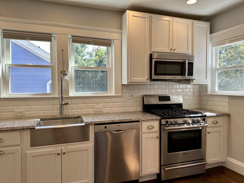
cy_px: 95
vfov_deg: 54.9
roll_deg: -0.8
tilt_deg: -2.9
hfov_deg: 69.4
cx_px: 125
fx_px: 176
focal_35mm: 25
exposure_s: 1/177
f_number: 1.78
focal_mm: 6.86
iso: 64
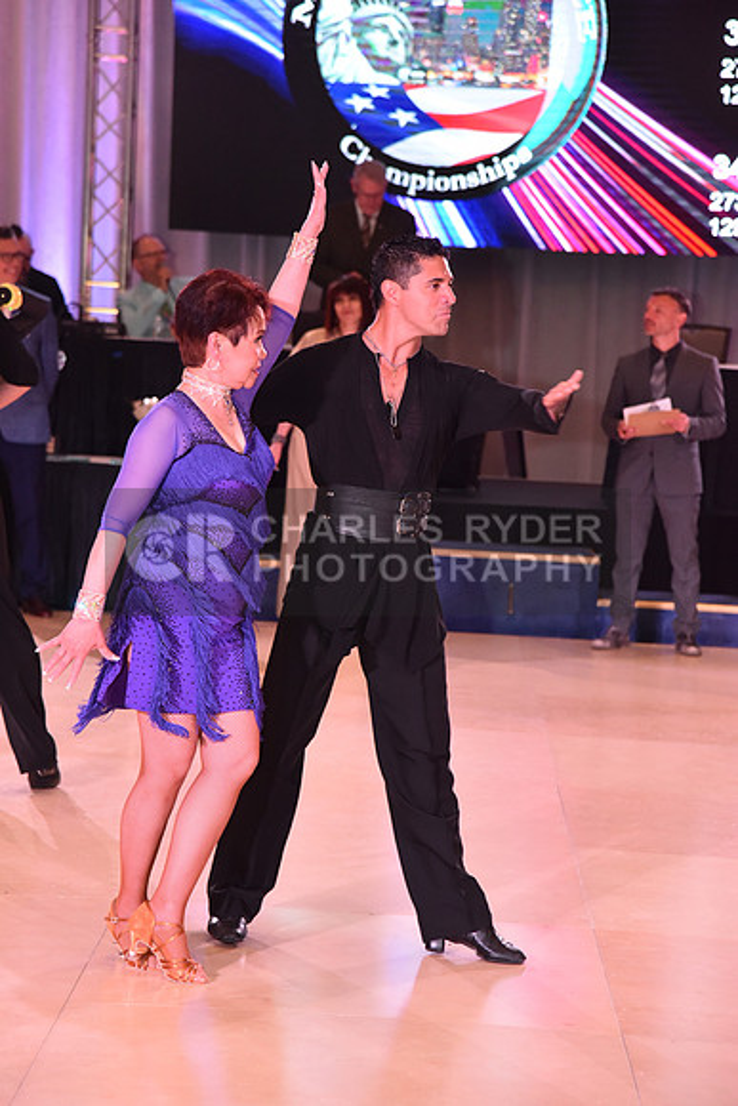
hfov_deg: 13.0
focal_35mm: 105
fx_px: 3227
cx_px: 369
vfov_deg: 19.5
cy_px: 553
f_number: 5.6
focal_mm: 105
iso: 2500
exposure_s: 1/250
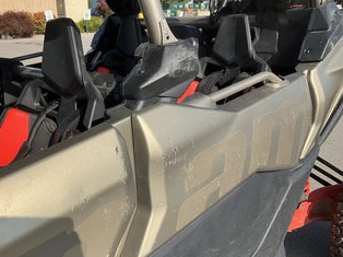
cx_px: 152
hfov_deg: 50.1
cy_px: 149
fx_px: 366
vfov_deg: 38.5
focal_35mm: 37
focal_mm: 3
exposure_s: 1/1279
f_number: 1.8
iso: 25
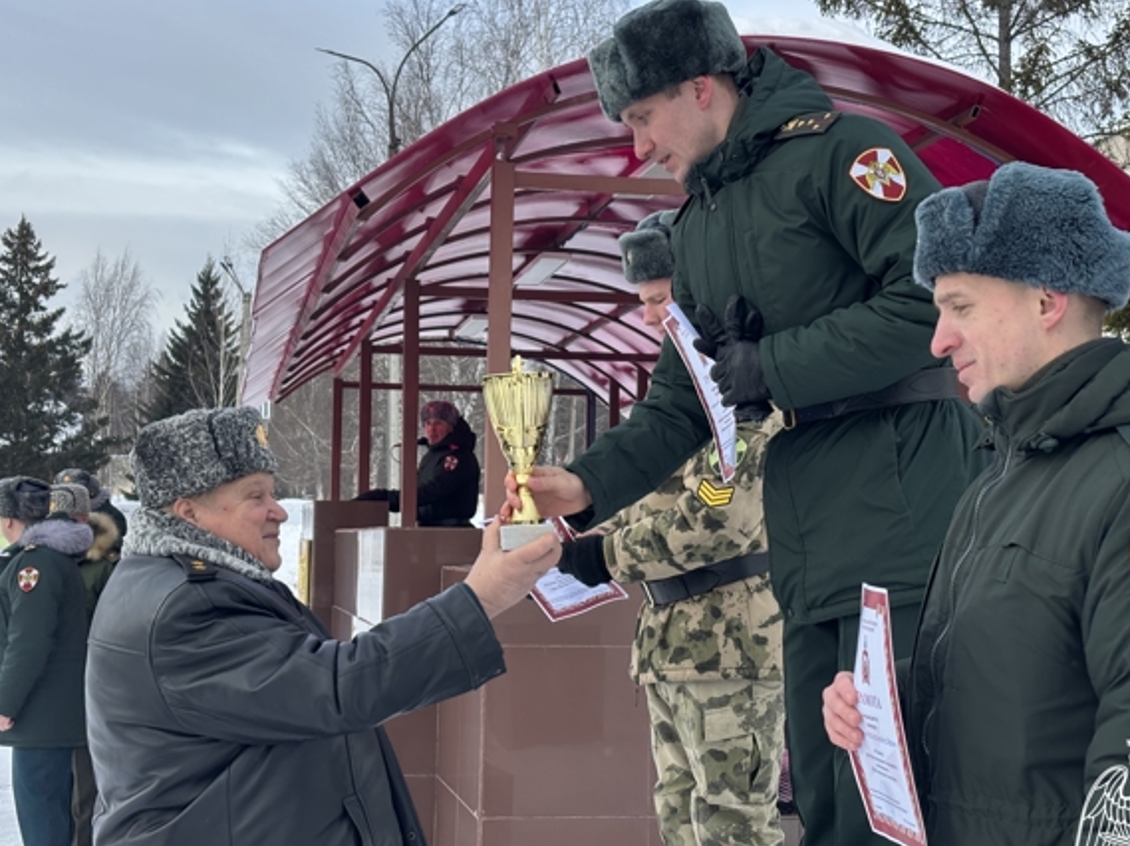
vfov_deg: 24.0
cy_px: 429
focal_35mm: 61
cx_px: 631
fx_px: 1990
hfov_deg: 31.7
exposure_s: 1/722
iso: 32
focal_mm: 5.96
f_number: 1.6
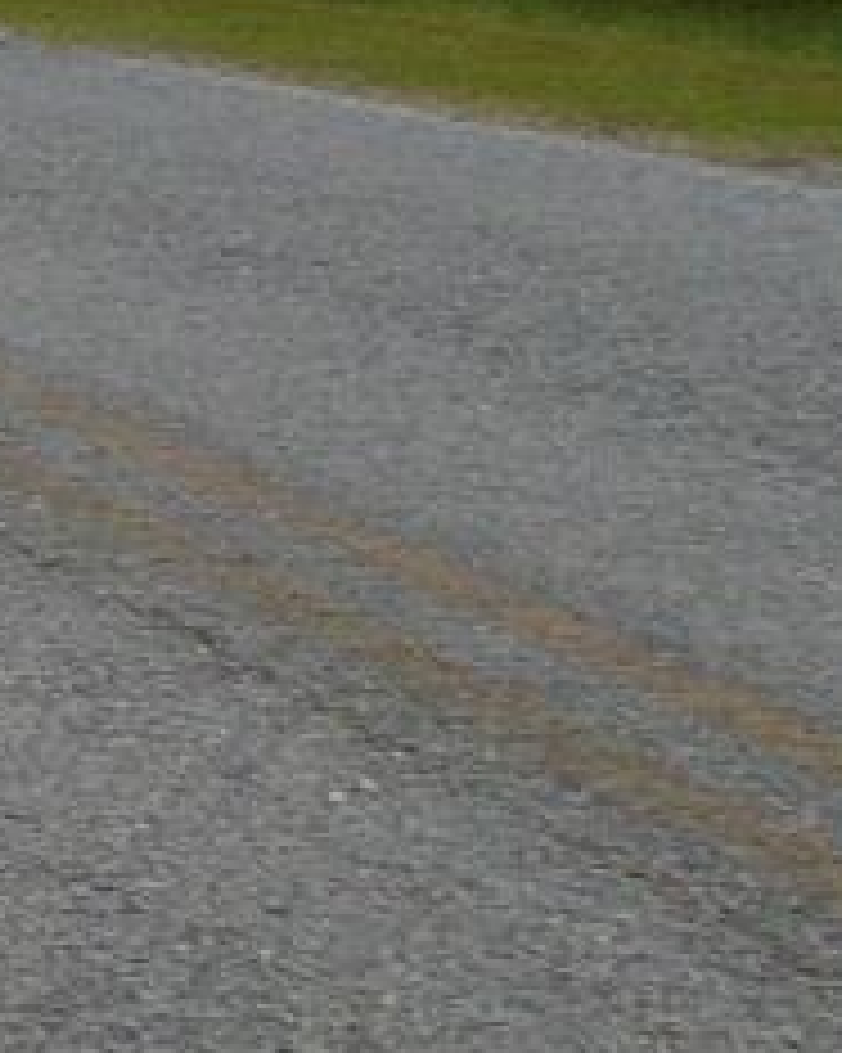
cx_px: -2553
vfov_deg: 8.3
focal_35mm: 234
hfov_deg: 5.7
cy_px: 410
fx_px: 7294
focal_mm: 5.8
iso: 100
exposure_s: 1/800
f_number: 2.8
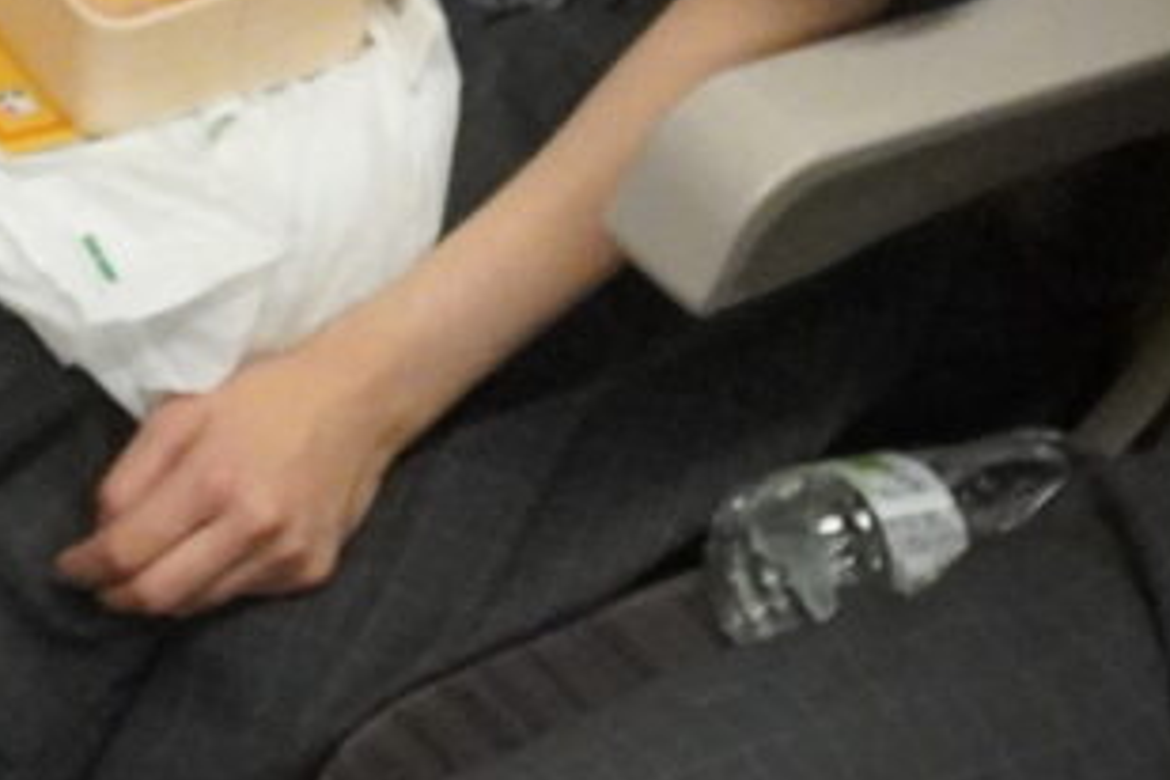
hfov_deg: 14.3
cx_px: -155
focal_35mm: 140
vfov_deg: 9.7
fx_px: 4550
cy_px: -121
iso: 5000
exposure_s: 1/160
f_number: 4
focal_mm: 16
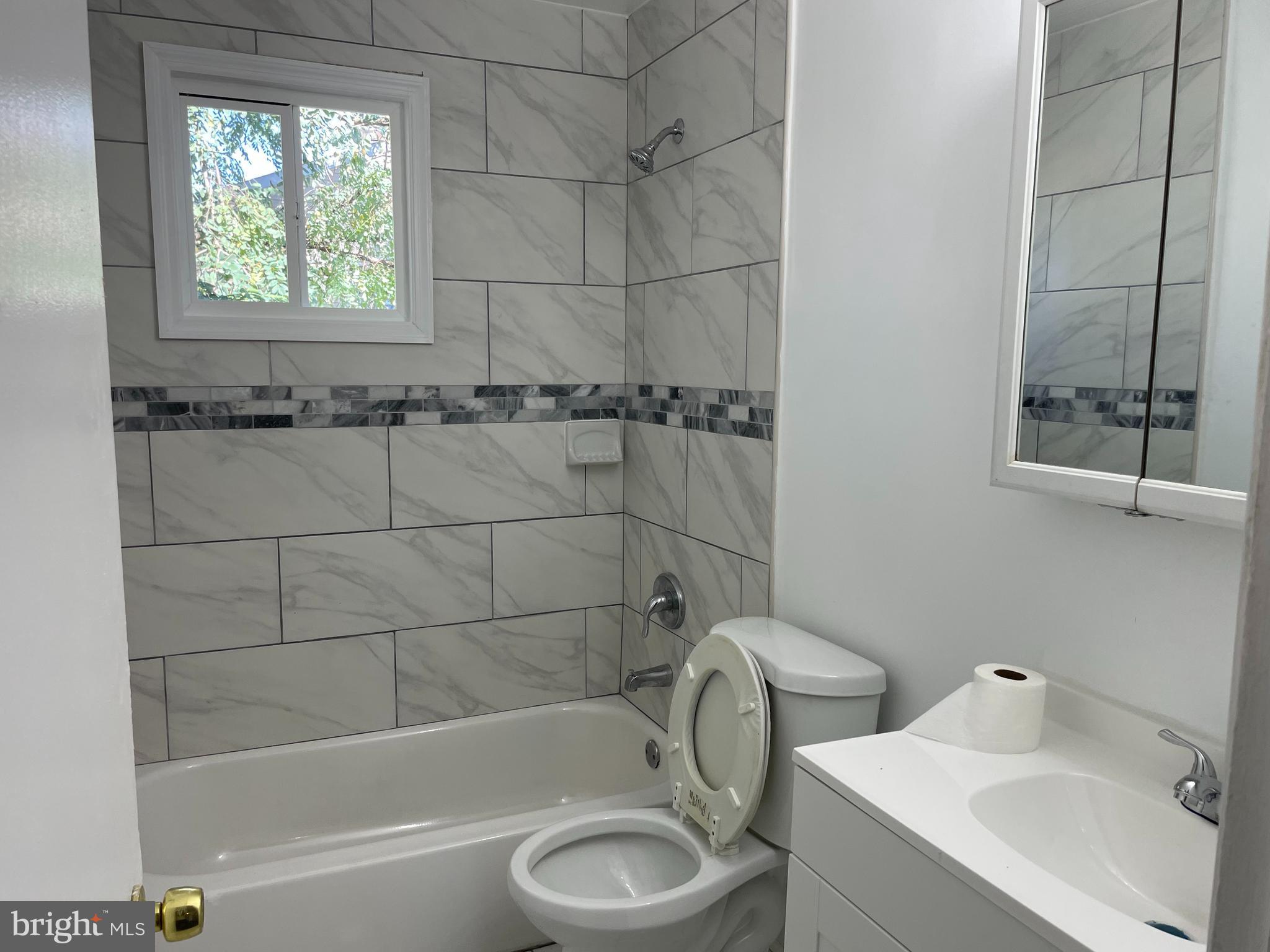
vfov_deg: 53.1
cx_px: 635
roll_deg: -0.3
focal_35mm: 26
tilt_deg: -8.9
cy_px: 476
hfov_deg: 67.3
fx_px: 954
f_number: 1.6
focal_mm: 4.2
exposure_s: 1/120
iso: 40
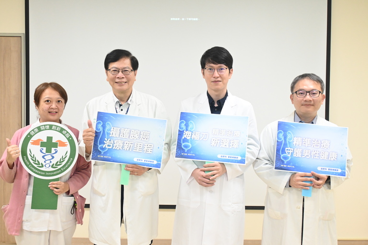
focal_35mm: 39
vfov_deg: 34.2
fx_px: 399
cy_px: 122
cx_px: 184
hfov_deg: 49.6
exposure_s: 1/125
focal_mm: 26
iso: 1800
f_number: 4.5
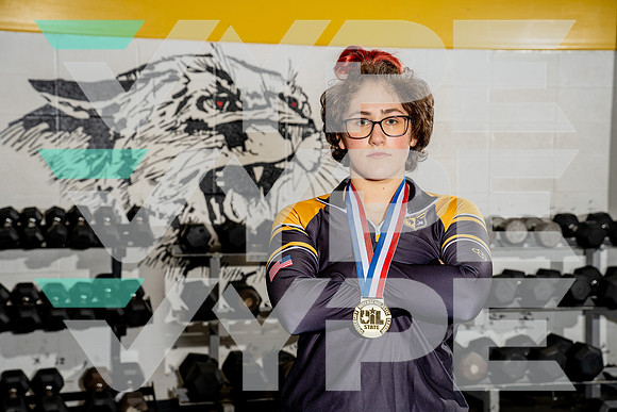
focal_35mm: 63
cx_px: 308
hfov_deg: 31.9
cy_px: 206
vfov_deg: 21.6
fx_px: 1080
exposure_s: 1/200
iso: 200
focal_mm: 63
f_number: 5.6
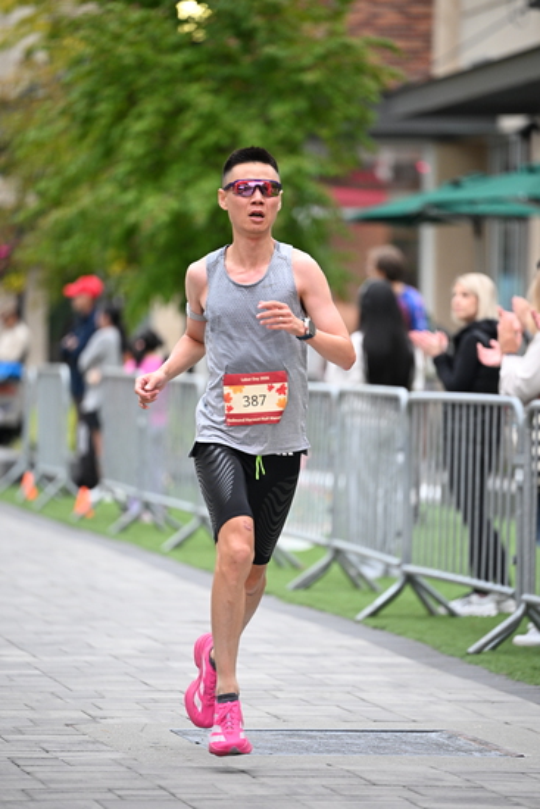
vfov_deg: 10.3
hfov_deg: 6.9
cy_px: 404
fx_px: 4497
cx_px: 270
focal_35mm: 200
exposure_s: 1/800
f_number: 2.8
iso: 1600
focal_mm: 200
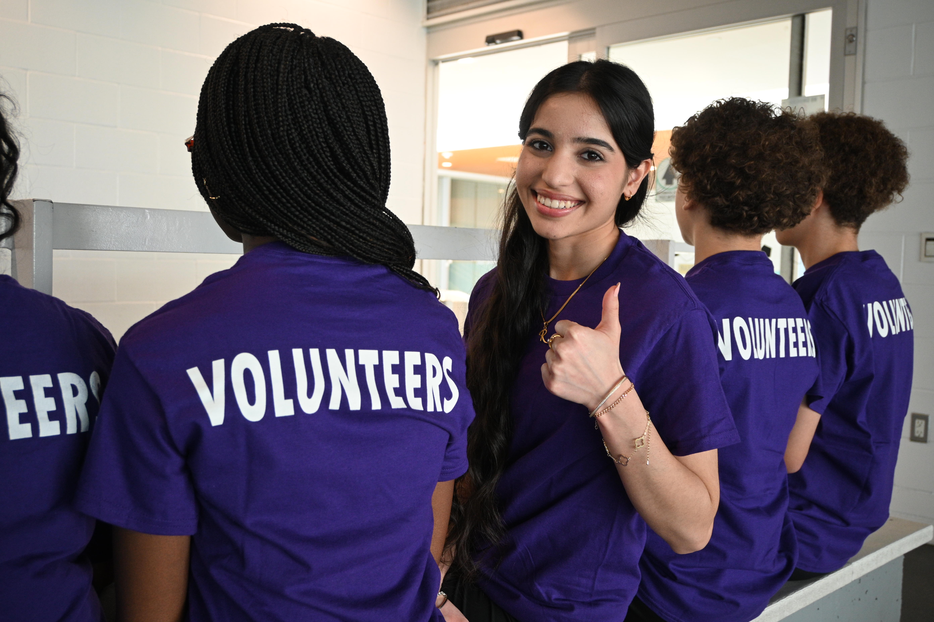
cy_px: 311
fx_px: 895
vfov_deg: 38.4
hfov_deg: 55.1
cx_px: 467
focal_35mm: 34
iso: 900
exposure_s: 1/125
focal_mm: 23
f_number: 4.2
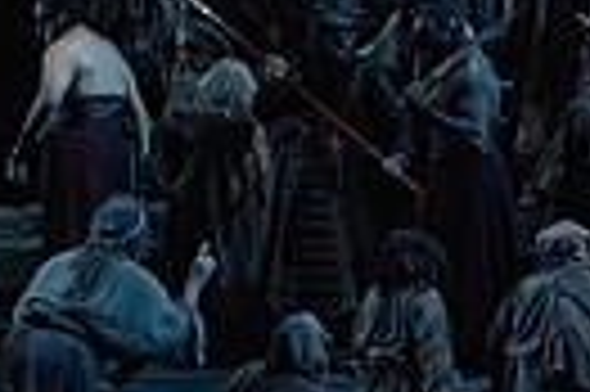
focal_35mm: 310
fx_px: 5074
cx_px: 779
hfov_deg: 6.6
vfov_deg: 4.4
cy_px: -237
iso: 20000
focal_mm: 70
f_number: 10
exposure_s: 1/320
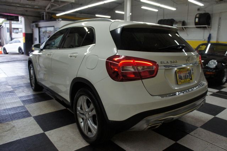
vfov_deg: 47.9
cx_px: 114
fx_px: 170
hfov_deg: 67.4
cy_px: 76
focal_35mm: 27
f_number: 4
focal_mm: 18
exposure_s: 1/250
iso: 1250
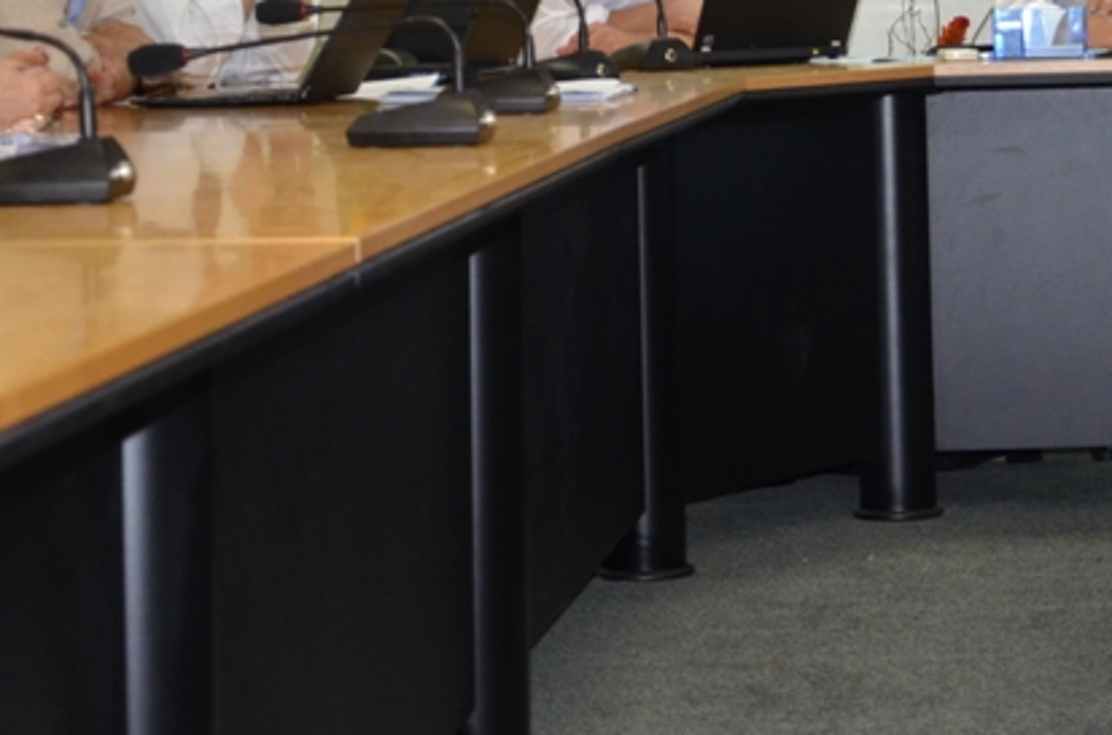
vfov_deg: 10.6
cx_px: 1182
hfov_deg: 15.8
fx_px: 3919
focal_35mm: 127
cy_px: -105
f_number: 4.5
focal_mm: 35
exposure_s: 1/60
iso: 800
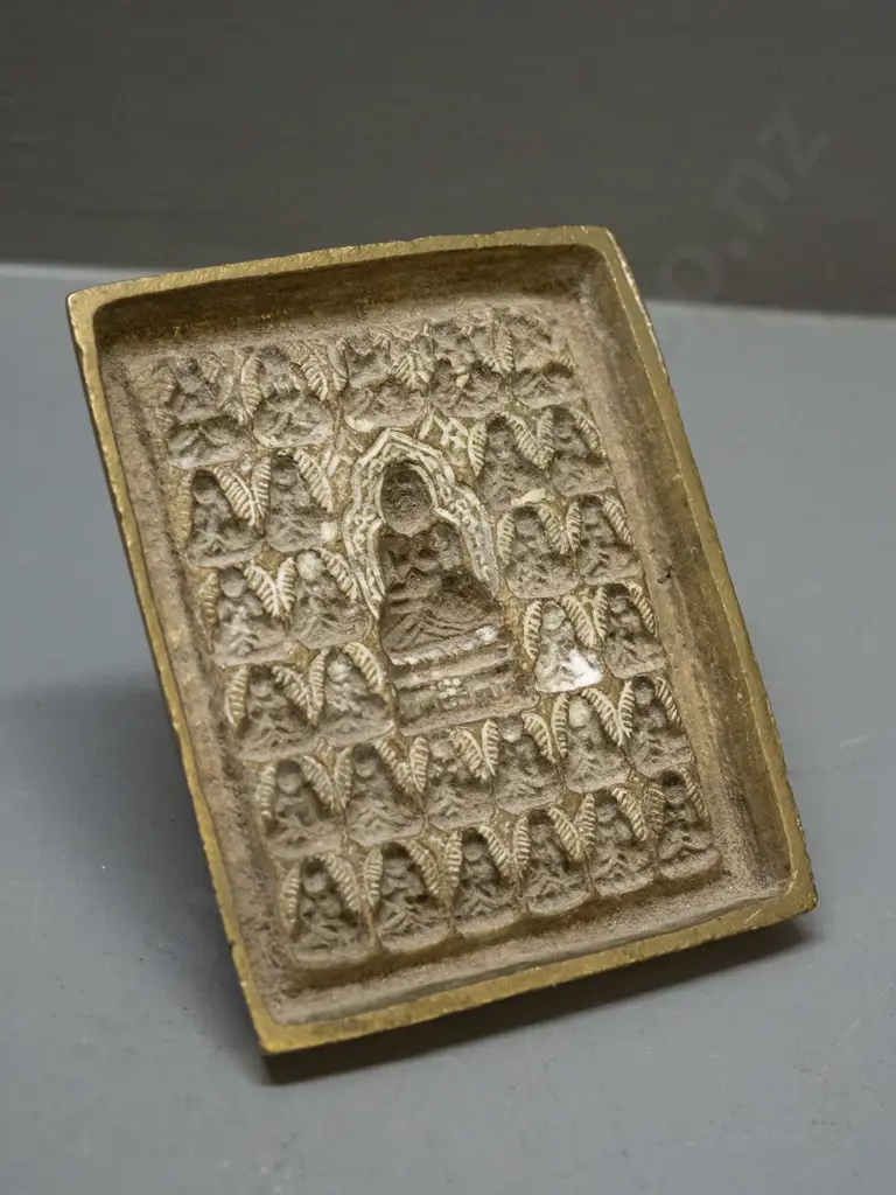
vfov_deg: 25.0
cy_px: 598
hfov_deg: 18.9
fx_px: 2692
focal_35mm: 78
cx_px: 448
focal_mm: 39
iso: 3200
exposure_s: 1/200
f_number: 5.6
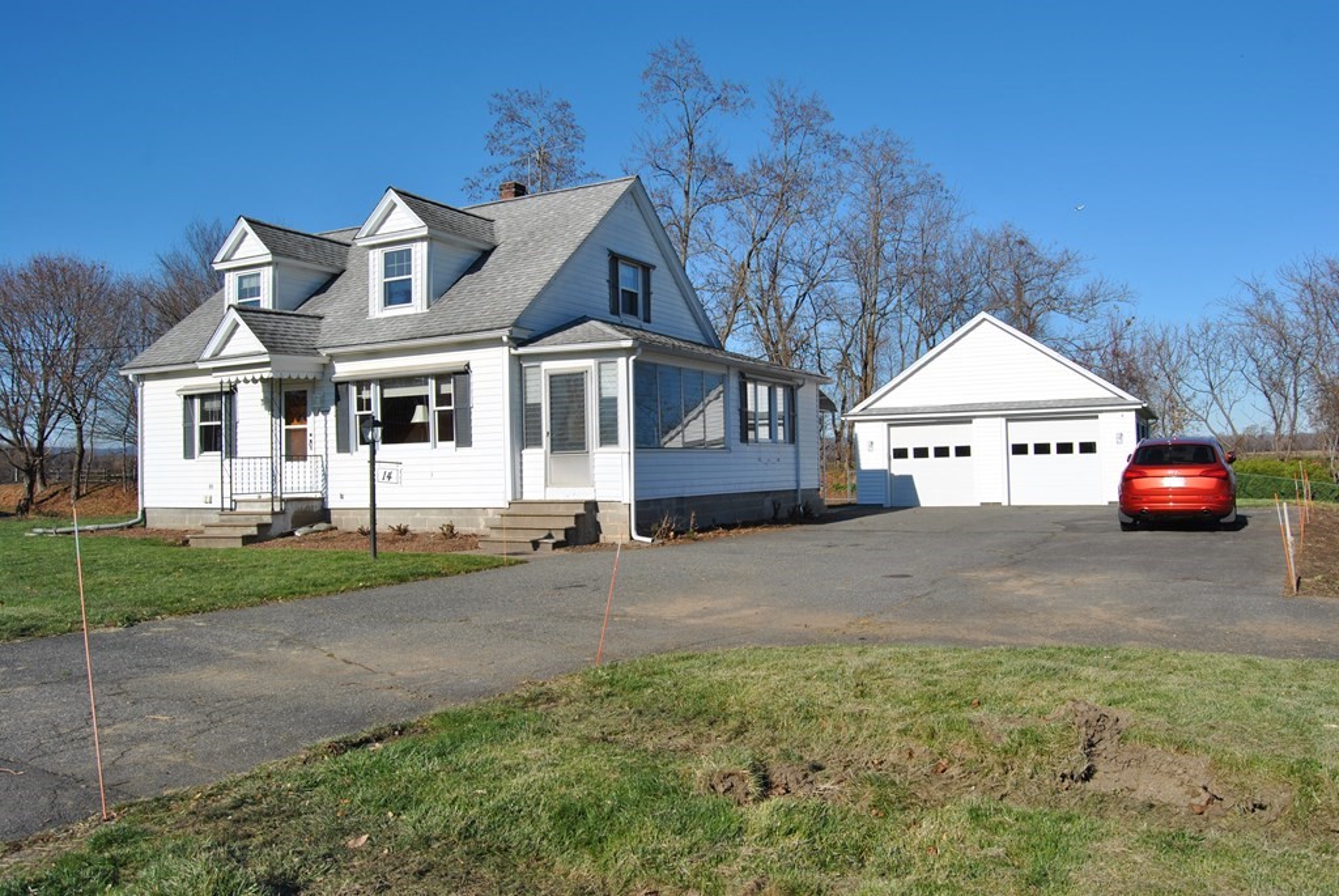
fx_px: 1005
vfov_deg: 48.0
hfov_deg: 67.3
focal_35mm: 27
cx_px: 670
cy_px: 448
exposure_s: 1/320
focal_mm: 18
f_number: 9
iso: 100
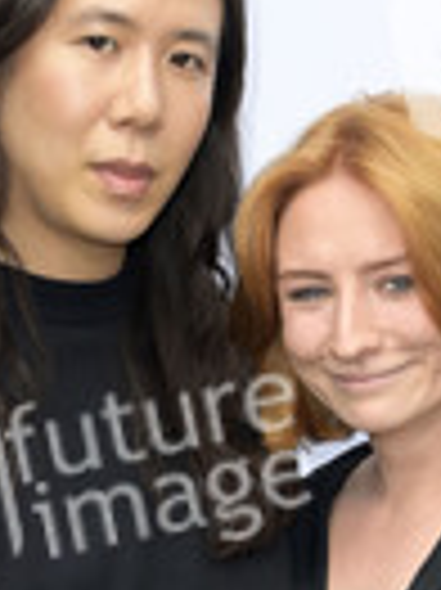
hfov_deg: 10.5
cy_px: 707
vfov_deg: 13.6
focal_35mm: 141
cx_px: 212
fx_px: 2399
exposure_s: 1/200
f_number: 5.6
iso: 640
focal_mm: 48
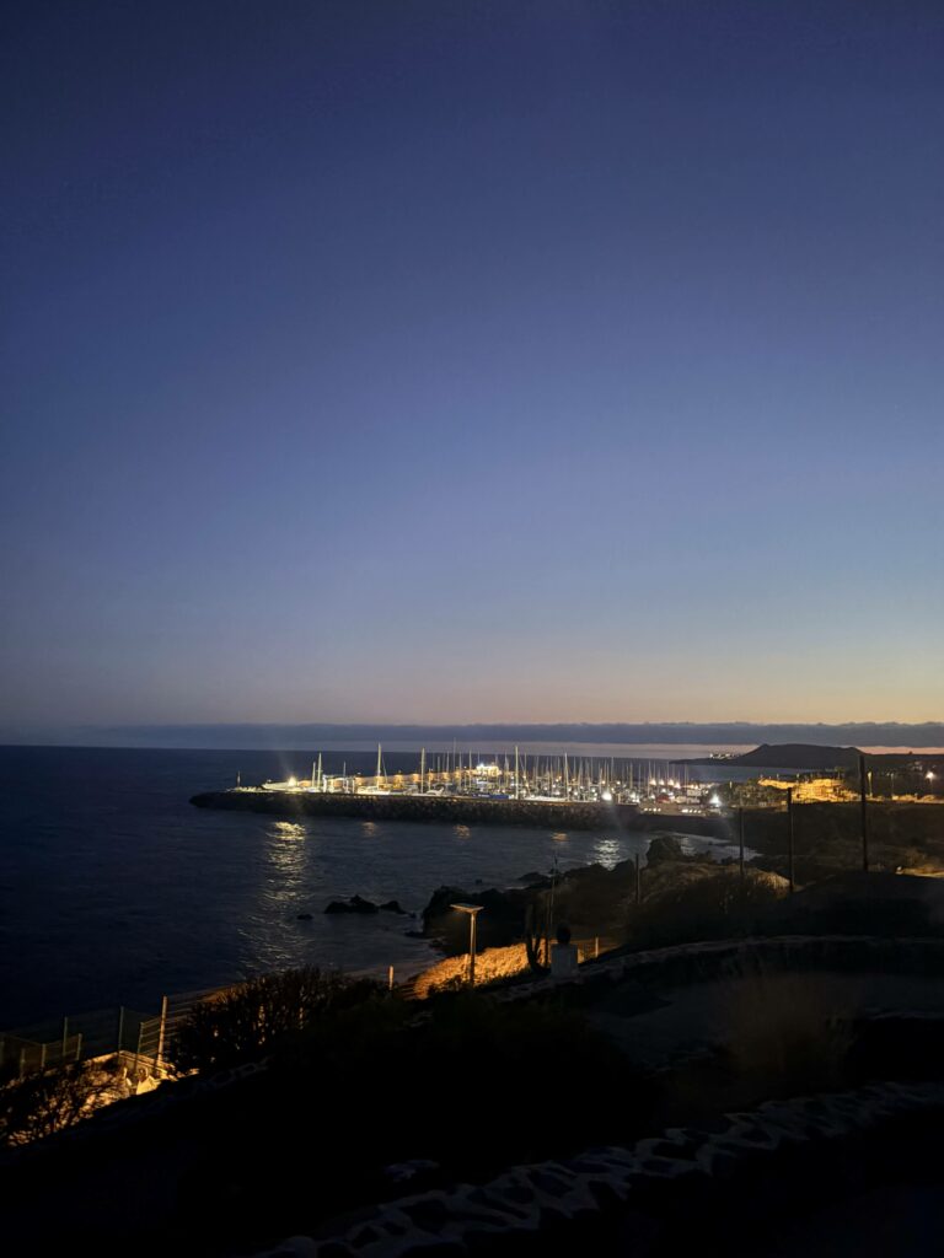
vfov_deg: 67.3
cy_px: 629
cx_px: 472
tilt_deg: +9.1
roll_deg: -0.8
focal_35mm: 26
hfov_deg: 53.1
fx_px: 945
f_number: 1.6
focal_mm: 5.96
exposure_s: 1/9
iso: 1600
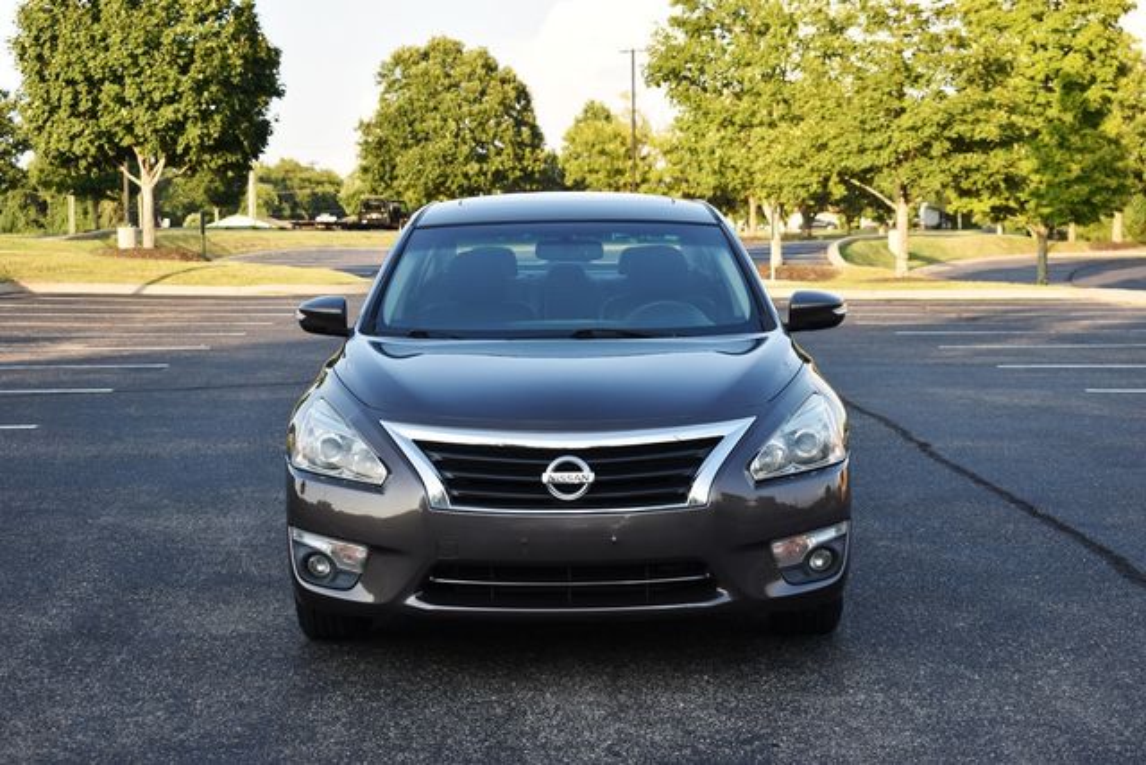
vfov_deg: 19.7
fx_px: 2197
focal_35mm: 69
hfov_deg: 29.2
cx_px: 573
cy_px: 382
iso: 200
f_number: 5.6
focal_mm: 46
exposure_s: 1/250
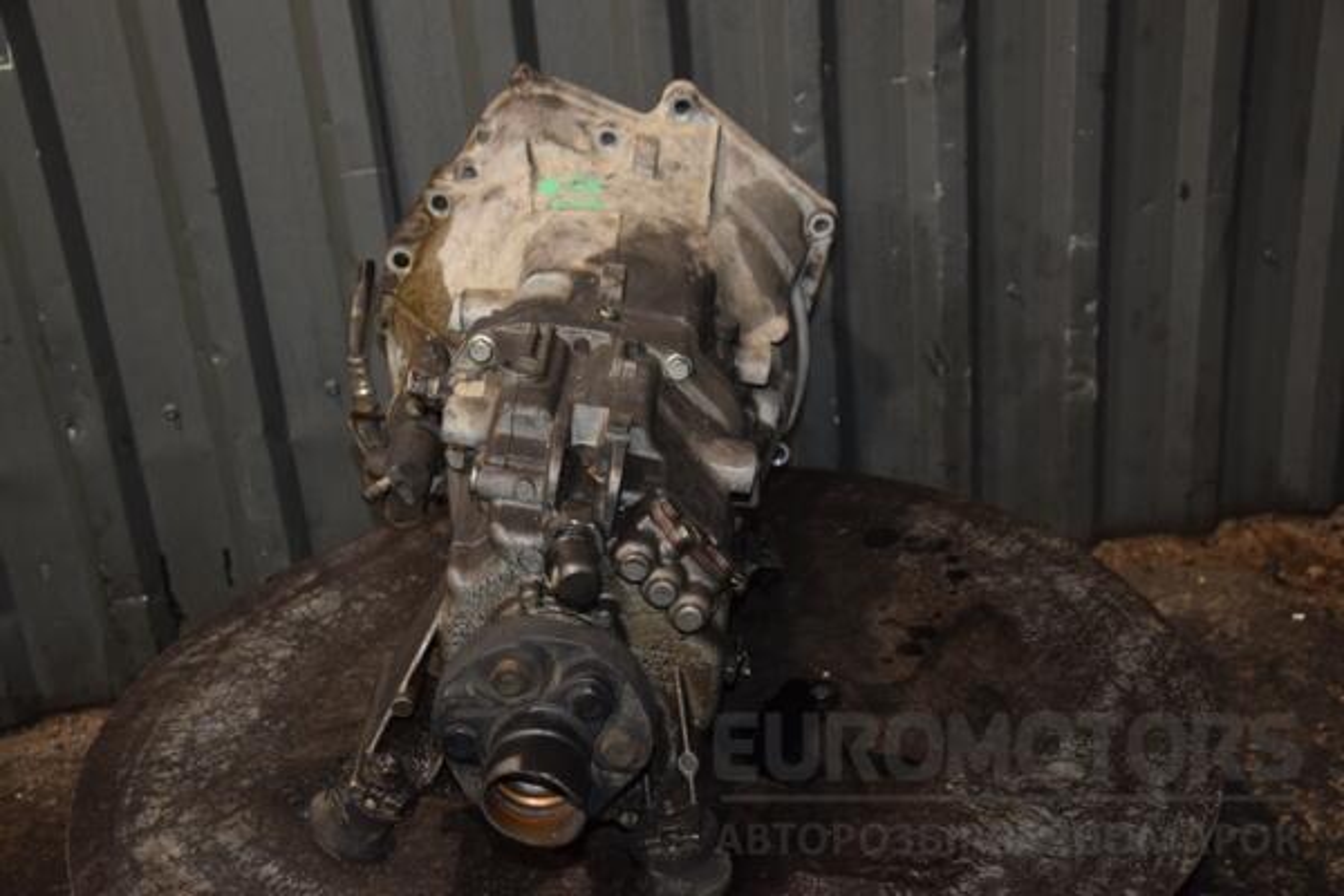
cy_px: 448
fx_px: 1680
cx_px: 672
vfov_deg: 29.9
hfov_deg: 43.6
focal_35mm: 45
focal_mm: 30
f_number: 5
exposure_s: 1/60
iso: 800
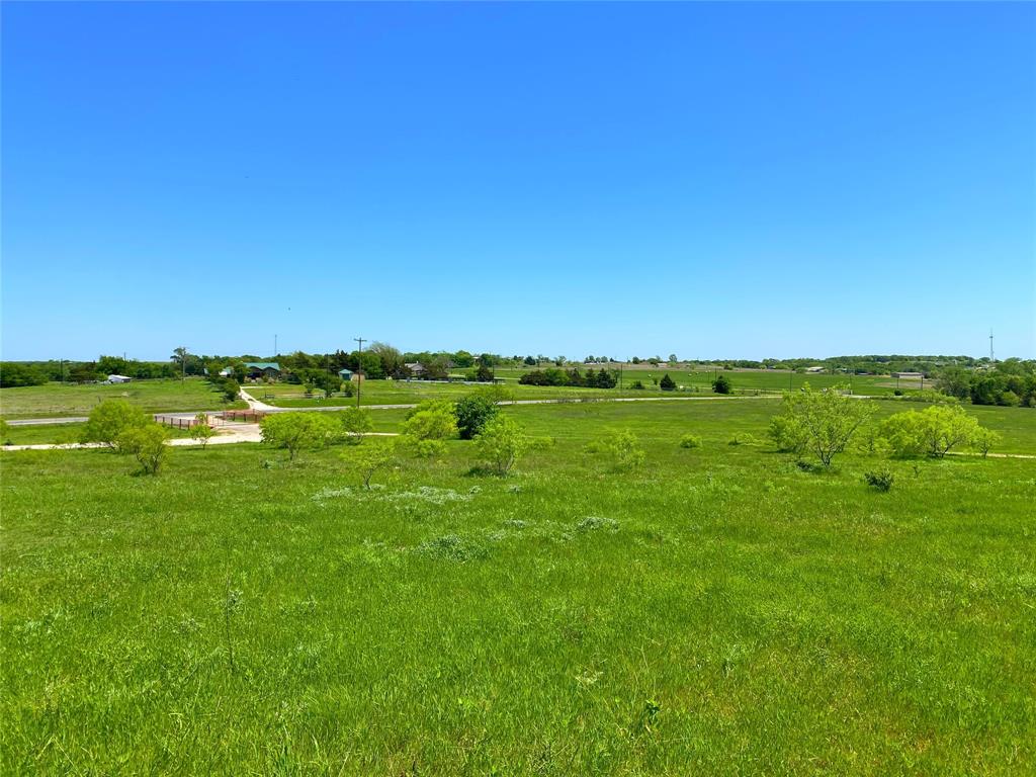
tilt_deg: -0.8
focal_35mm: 26
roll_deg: -0.7
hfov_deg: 67.3
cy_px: 388
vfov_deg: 53.1
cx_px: 518
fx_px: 778
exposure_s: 1/3040
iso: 32
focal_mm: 4.25
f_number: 1.8
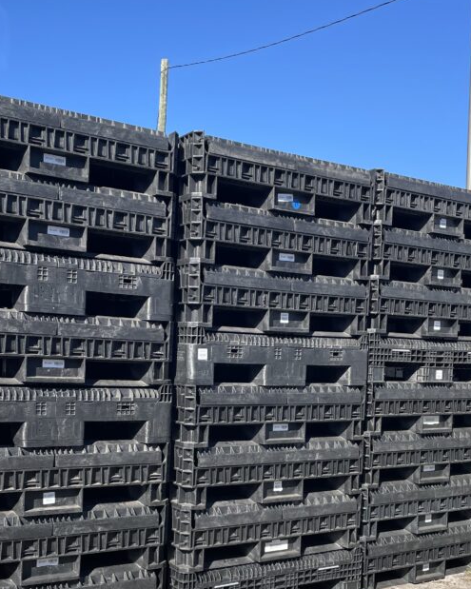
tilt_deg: -2.0
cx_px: 222
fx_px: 732
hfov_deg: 35.7
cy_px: 399
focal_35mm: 42
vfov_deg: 43.1
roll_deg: -0.2
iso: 32
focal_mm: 4.2
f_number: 1.6
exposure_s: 1/1618
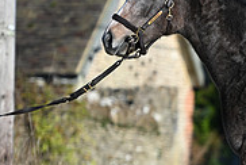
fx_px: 3046
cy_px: 106
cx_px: 377
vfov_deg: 3.1
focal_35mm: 445
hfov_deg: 4.6
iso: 110
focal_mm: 140
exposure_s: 1/1250
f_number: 3.5
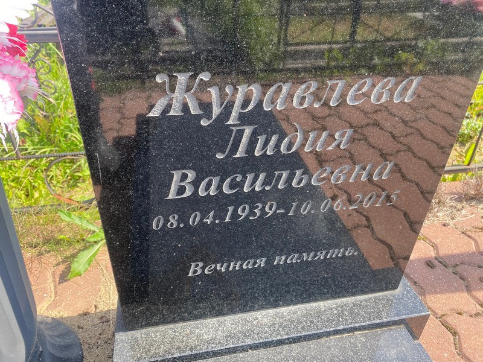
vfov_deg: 53.1
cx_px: 242
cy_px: 181
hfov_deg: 67.3
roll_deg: -0.4
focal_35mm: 26
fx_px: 363
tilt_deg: -34.6
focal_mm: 4.25
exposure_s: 1/428
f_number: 1.8
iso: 32
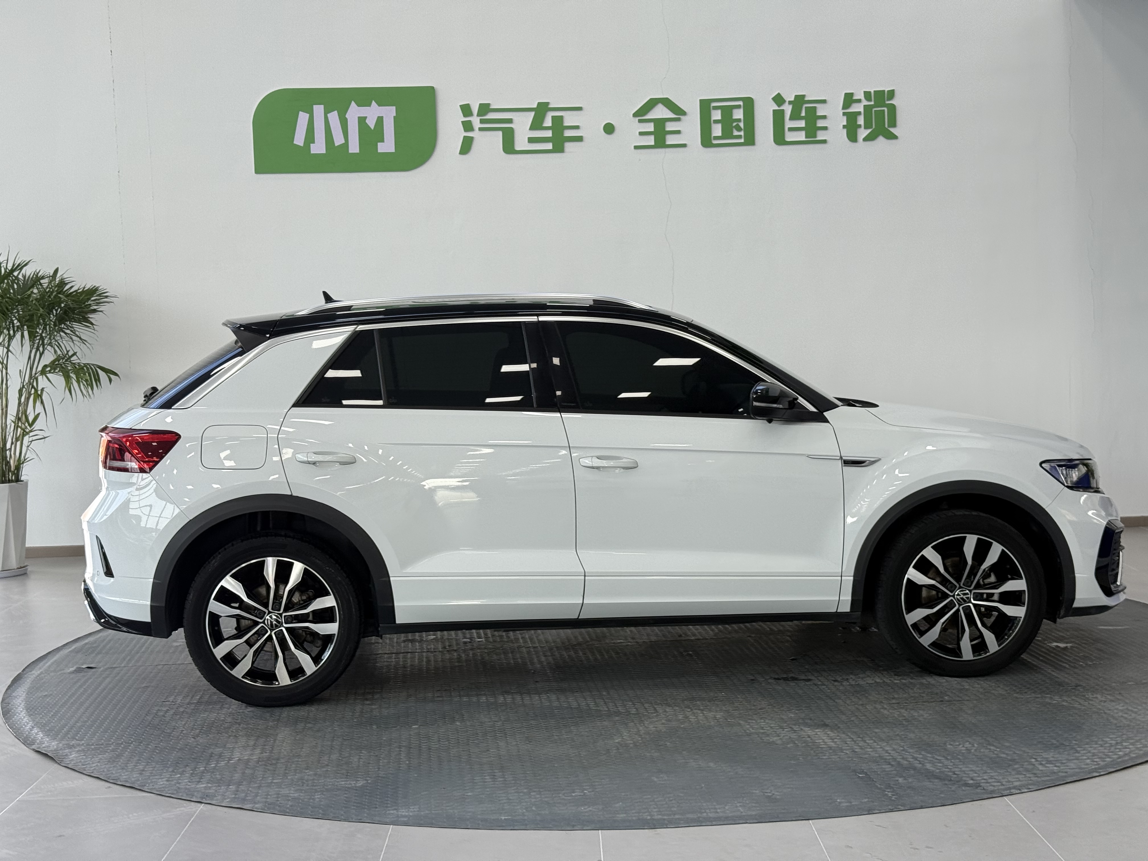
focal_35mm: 48
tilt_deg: -4.0
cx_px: 574
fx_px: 1592
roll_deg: +1.1
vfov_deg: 30.3
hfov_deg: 39.7
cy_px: 430
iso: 50
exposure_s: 1/122
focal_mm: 6.76
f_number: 1.78
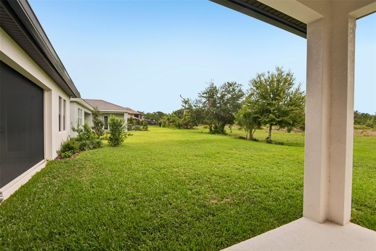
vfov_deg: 73.7
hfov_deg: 96.7
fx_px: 167
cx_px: 188
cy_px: 126
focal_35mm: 16
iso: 400
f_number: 8
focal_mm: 16
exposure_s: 1/1600
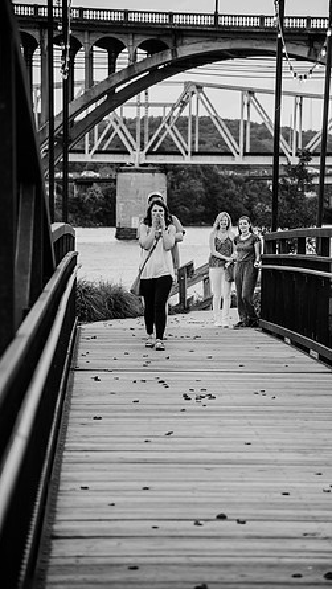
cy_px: 295
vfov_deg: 16.9
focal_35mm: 127
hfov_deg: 9.6
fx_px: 1983
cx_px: 197
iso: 400
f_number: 4
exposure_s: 1/640
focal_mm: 120
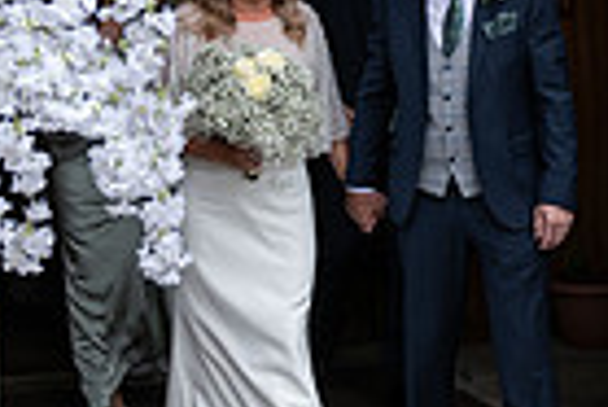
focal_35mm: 100
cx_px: 446
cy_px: -42
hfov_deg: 20.3
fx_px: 1691
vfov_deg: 13.4
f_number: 3.5
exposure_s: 1/1000
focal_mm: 24
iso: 100
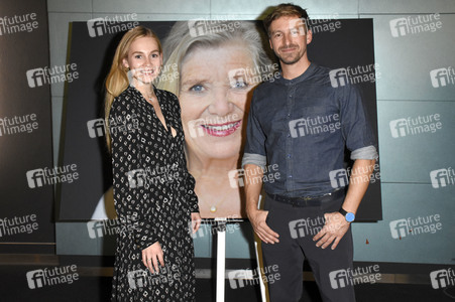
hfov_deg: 48.0
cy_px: 151
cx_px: 228
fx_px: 511
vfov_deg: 33.0
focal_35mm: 40
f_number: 6.3
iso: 3200
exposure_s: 1/60
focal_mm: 27
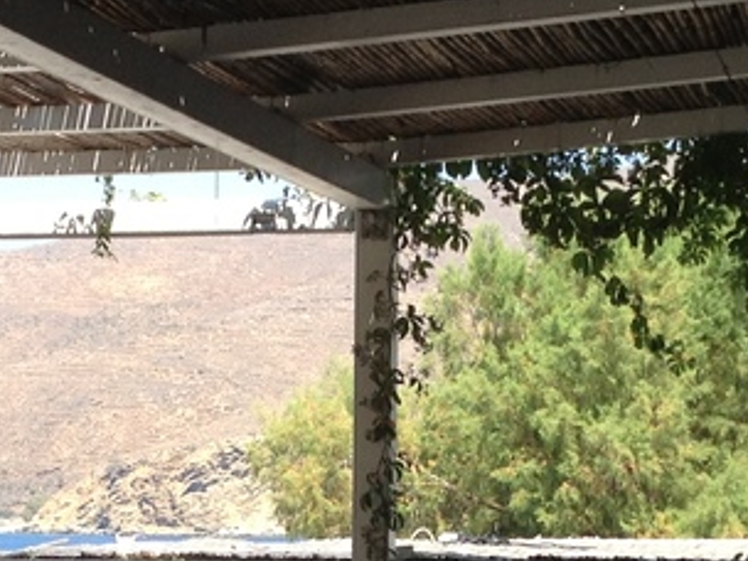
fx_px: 2982
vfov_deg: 10.6
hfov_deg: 14.3
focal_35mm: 138
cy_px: 667
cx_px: 408
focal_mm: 4.28
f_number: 2.4
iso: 50
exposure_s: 1/546
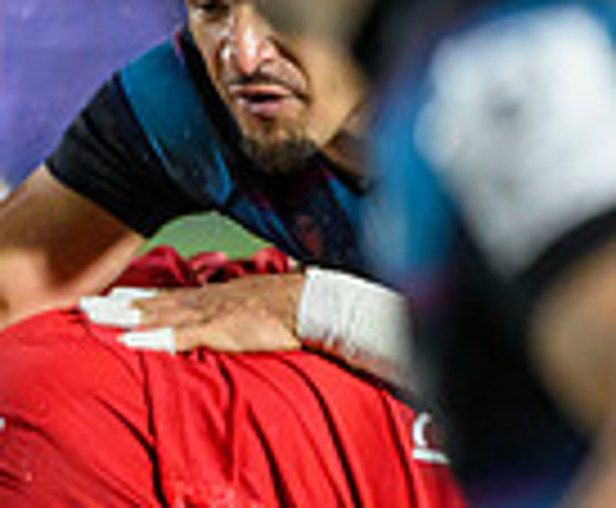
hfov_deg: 1.0
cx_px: -770
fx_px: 33789
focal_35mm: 1831
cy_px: 468
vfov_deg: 0.9
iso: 5000
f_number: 3.2
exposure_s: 1/1600
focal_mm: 400
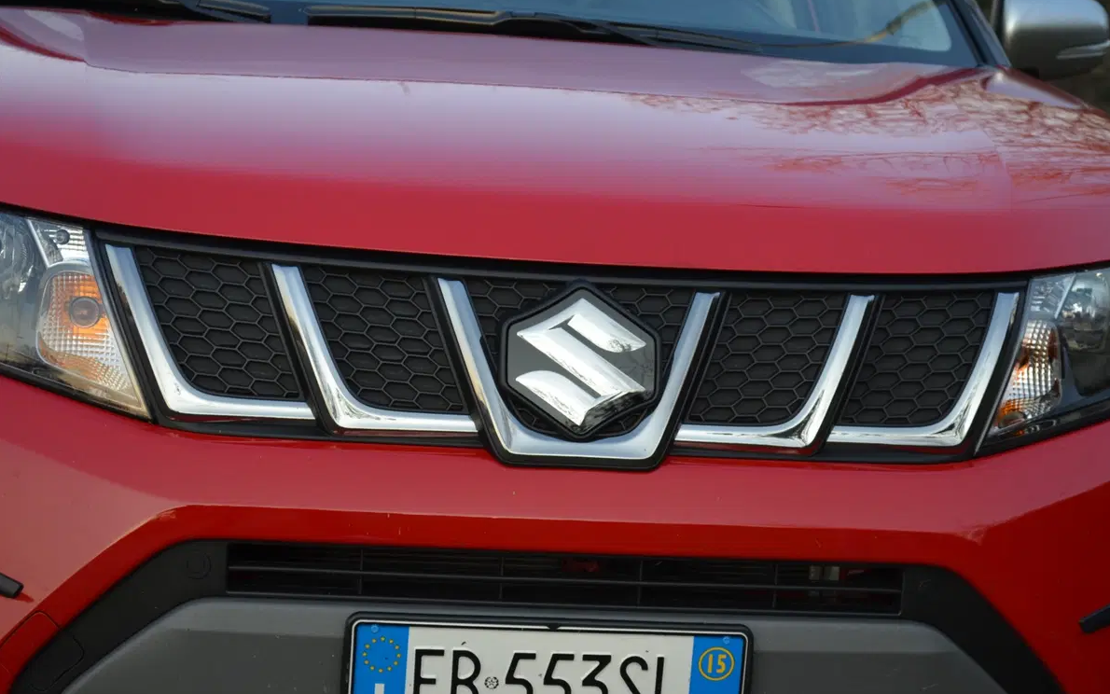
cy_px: 330
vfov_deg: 15.5
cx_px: 557
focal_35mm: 85
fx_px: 2557
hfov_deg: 24.5
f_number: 5.6
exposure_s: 1/125
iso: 200
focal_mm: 55
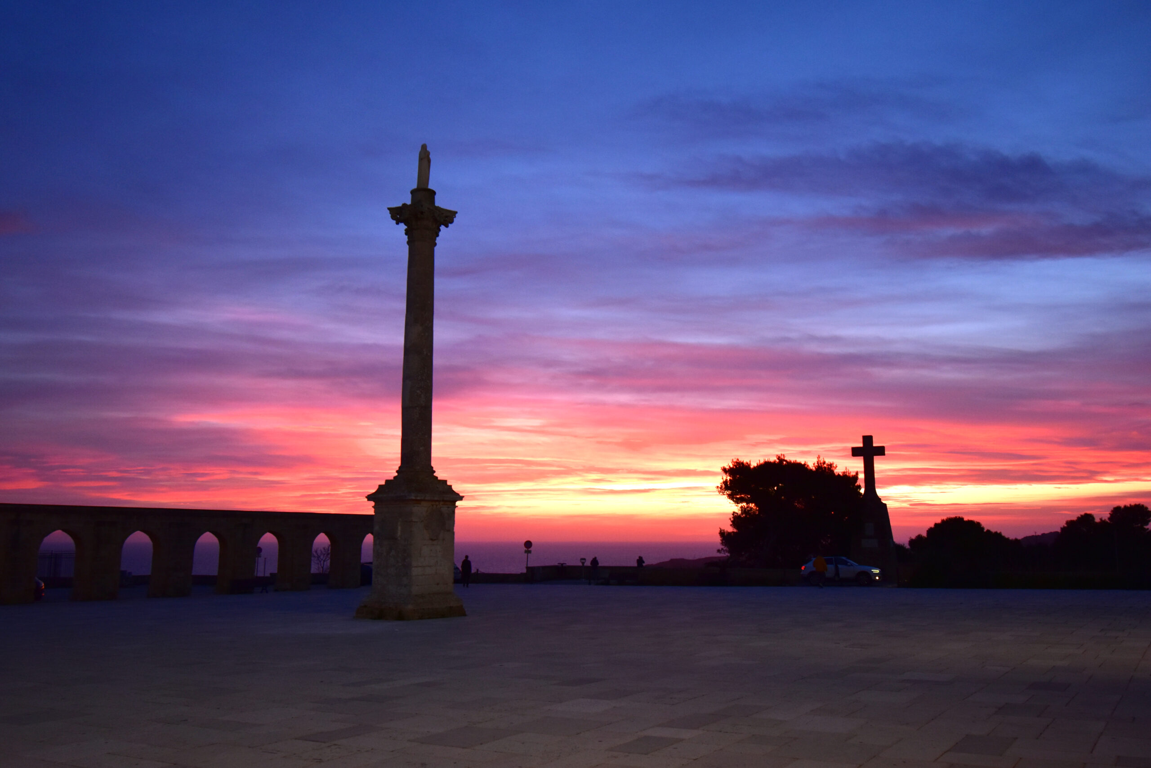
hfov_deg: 61.9
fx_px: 959
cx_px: 576
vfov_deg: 43.6
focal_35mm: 30
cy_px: 384
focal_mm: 20
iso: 900
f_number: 5.6
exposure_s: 1/30
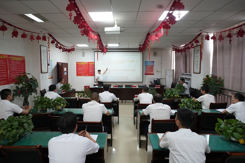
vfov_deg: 67.4
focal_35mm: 18
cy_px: 82
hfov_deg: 90.0
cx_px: 122
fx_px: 122
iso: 1600
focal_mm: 18
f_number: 4.5
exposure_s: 1/80
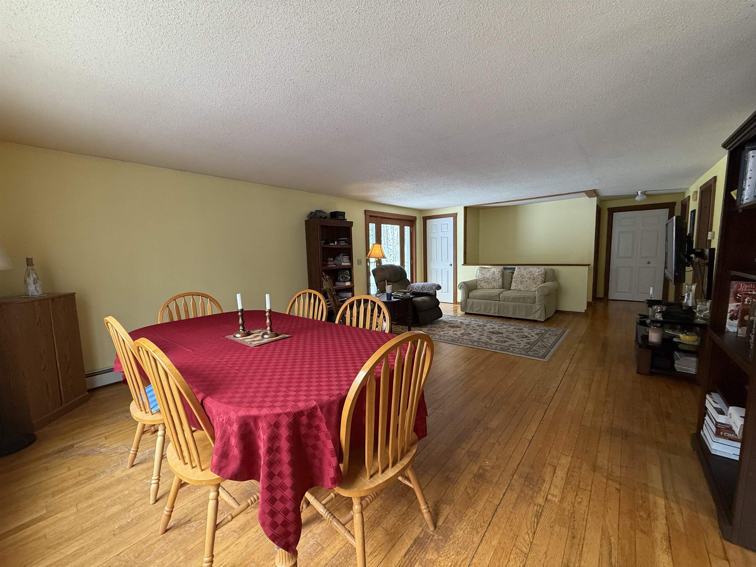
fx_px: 306
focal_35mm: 14
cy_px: 284
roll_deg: +1.7
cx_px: 378
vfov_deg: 85.7
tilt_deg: -5.8
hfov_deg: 102.1
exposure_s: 1/72
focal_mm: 2.22
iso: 320
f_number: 2.2
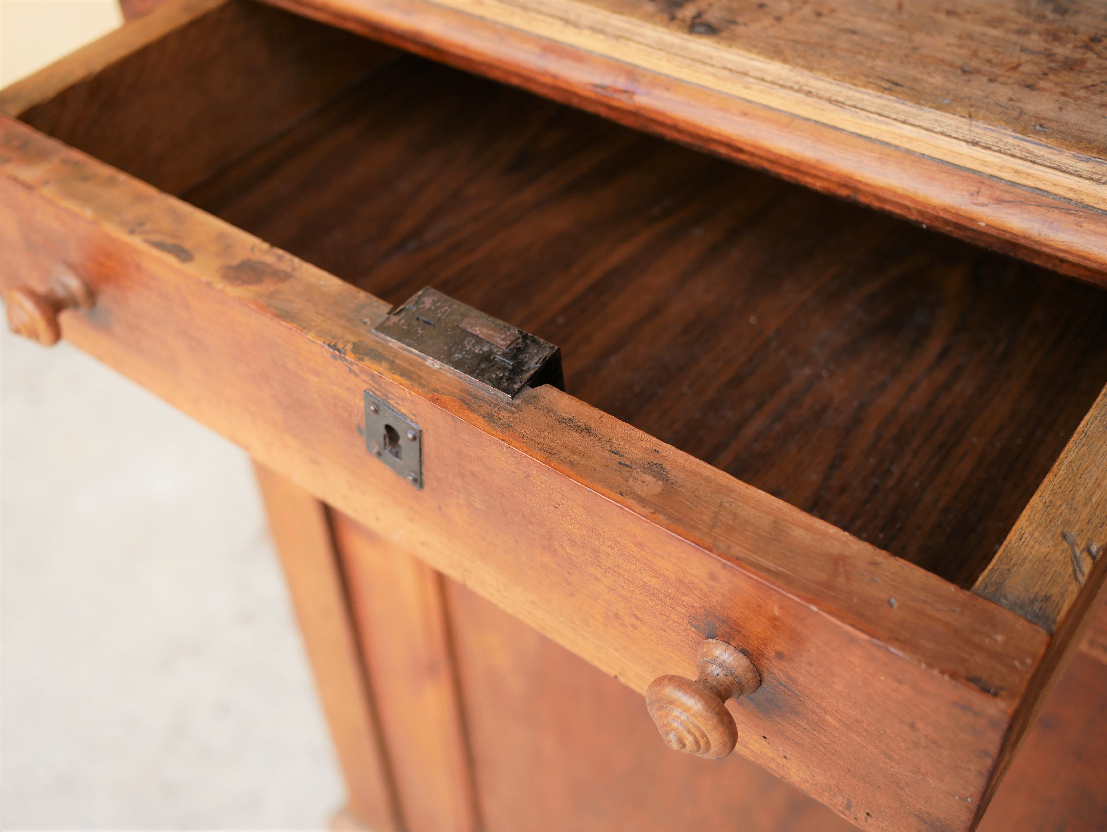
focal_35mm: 40
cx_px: 554
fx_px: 1280
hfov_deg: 46.8
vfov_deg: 36.0
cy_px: 416
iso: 200
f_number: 2.2
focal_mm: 20
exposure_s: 1/160
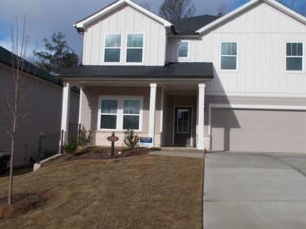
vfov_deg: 42.8
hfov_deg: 55.1
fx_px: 292
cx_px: 180
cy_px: 97
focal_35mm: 33
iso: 80
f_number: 8
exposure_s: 1/250
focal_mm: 4.6
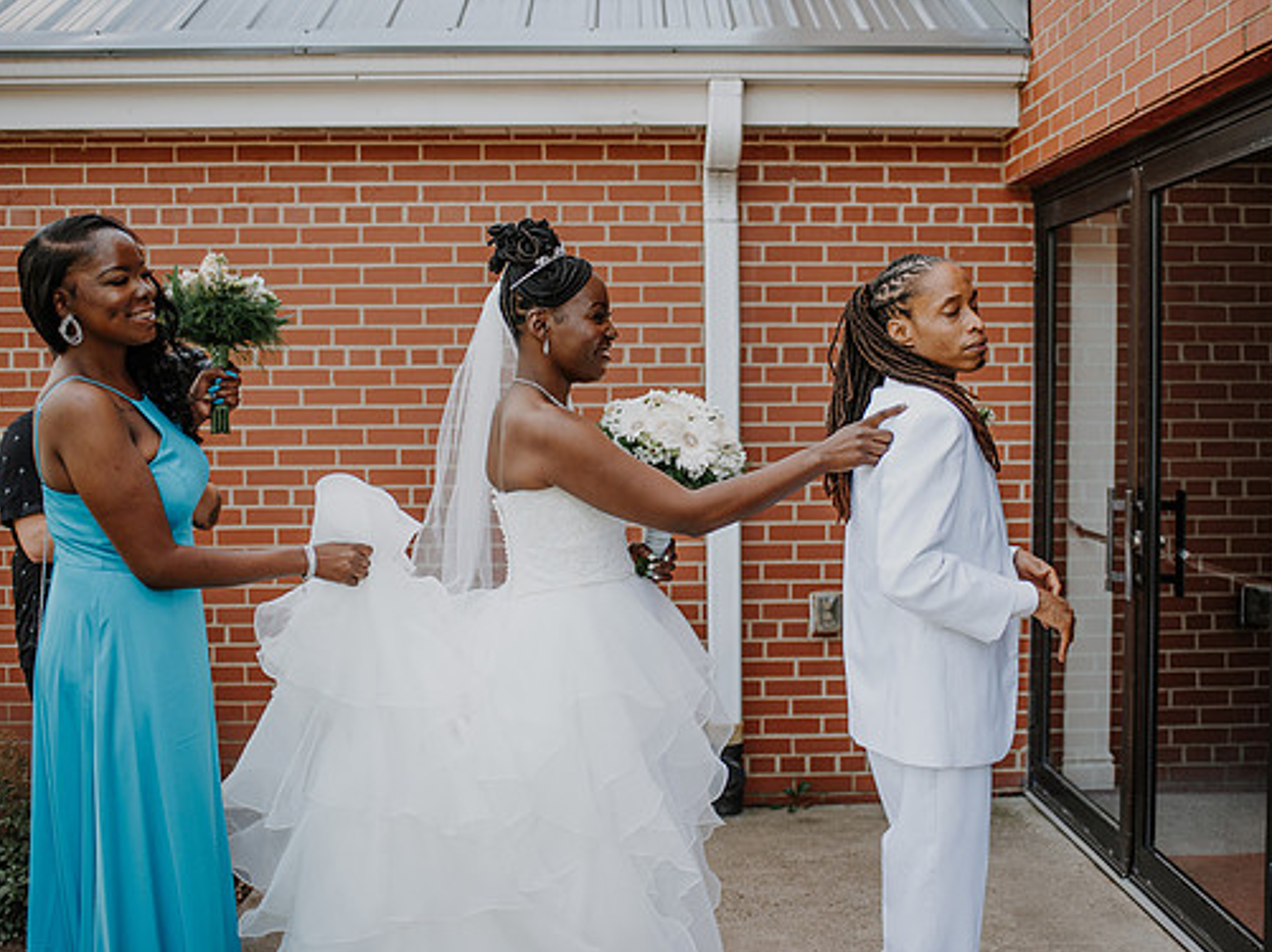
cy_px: 471
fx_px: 1432
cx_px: 665
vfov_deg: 36.8
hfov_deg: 47.9
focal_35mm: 39
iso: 100
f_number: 2.2
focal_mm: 35
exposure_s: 1/400
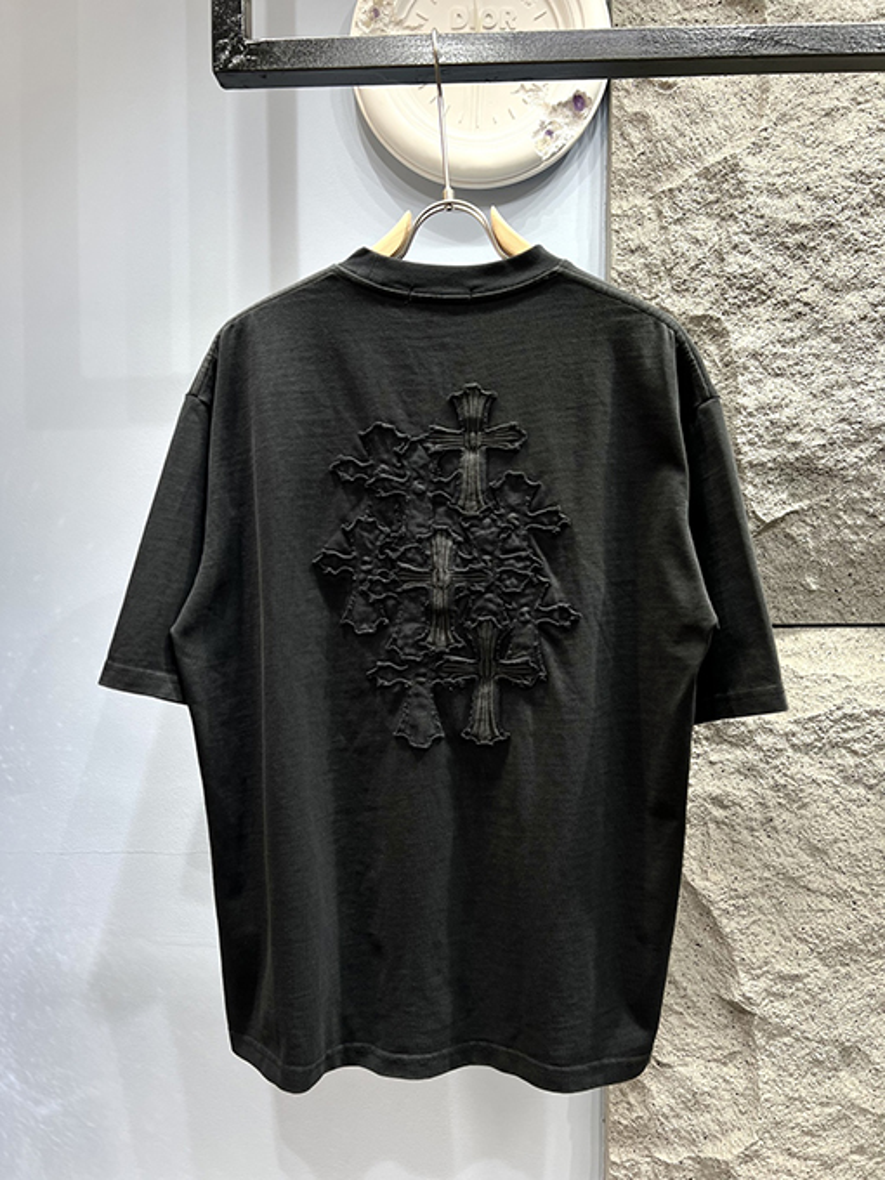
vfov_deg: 67.3
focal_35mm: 26
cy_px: 590
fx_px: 886
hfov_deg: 53.1
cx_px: 442
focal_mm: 5.7
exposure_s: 1/625
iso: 50
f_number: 1.5
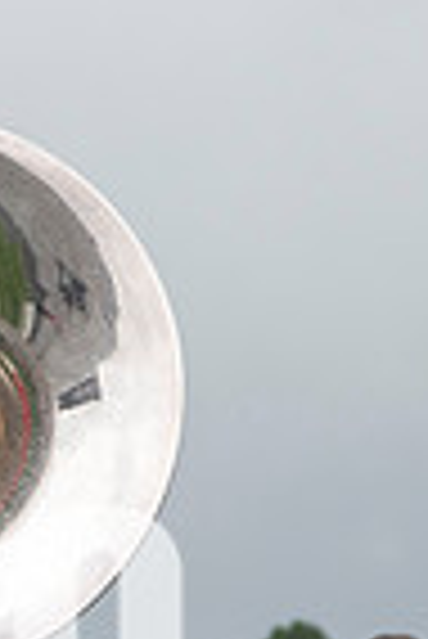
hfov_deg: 4.8
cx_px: -158
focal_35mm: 285
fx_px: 5070
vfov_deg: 7.2
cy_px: 718
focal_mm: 70
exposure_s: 1/500
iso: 400
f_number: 5
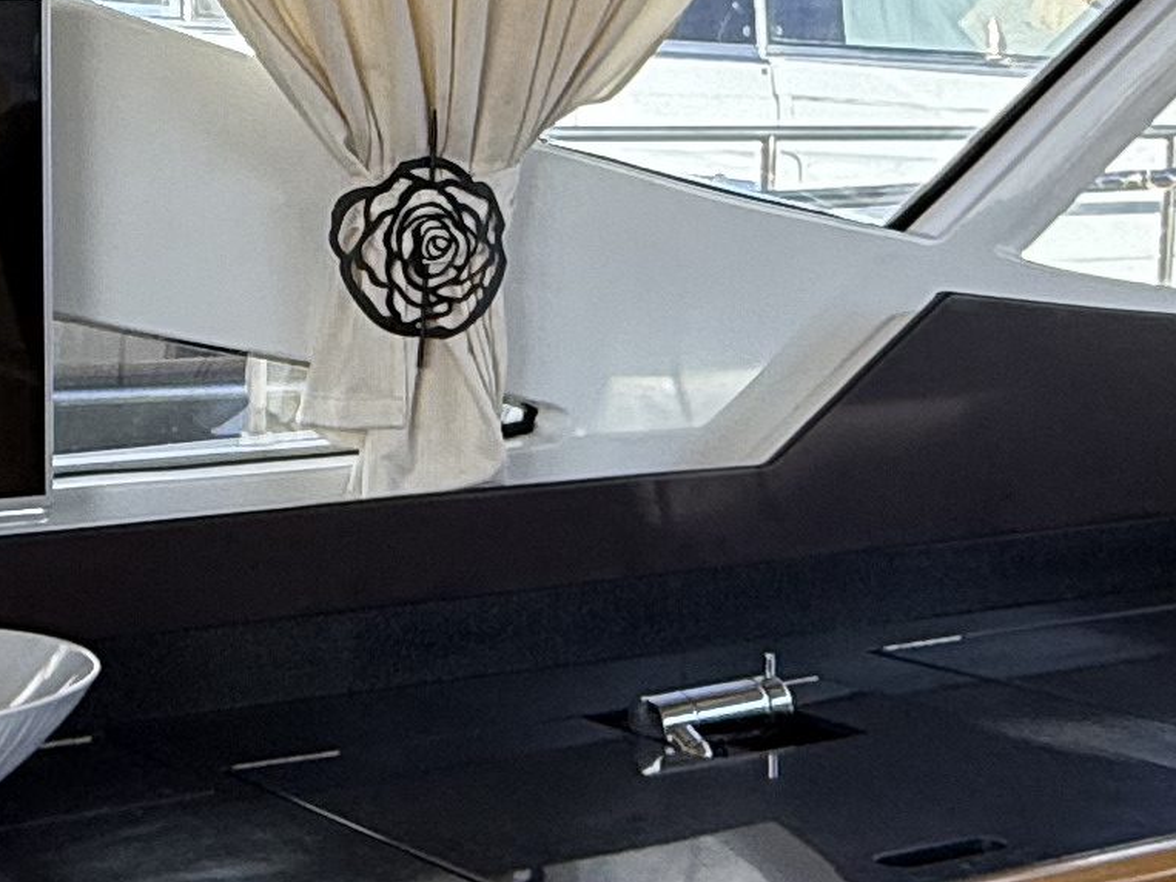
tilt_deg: -1.3
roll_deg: +1.3
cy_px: 279
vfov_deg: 19.8
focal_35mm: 74
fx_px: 2514
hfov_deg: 25.8
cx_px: 217
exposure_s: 1/99
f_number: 2.2
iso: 80
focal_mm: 2.22
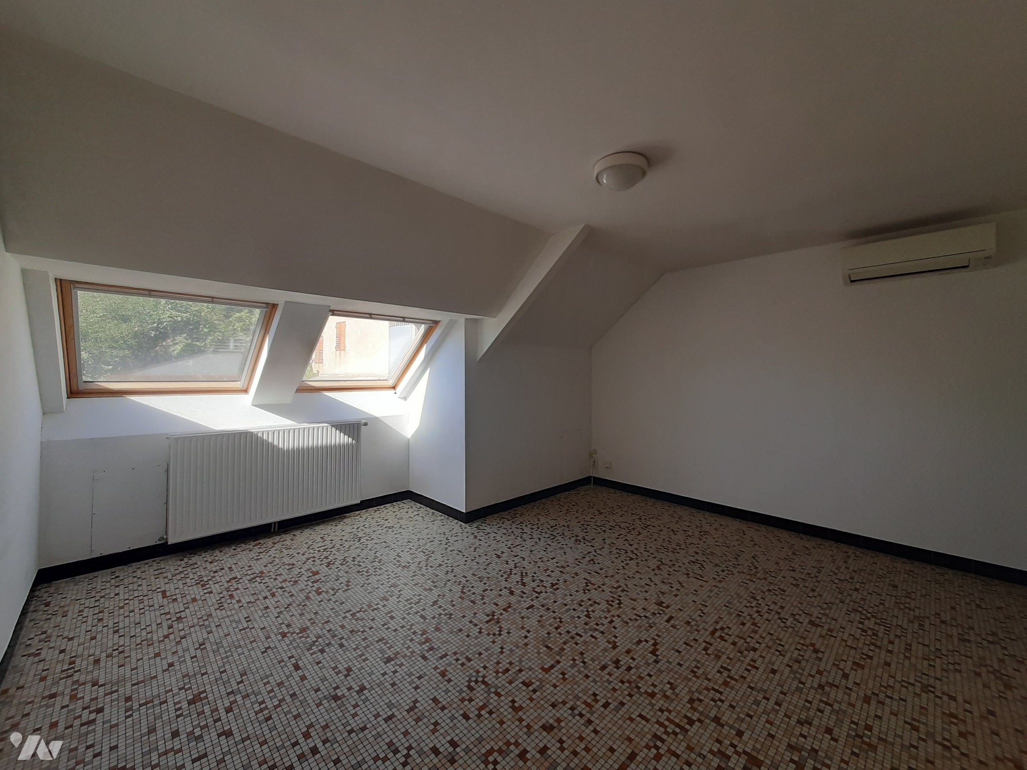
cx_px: 514
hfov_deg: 106.2
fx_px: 386
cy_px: 385
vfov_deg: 89.9
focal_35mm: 13
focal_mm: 1.42
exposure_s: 1/156
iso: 40
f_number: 2.2
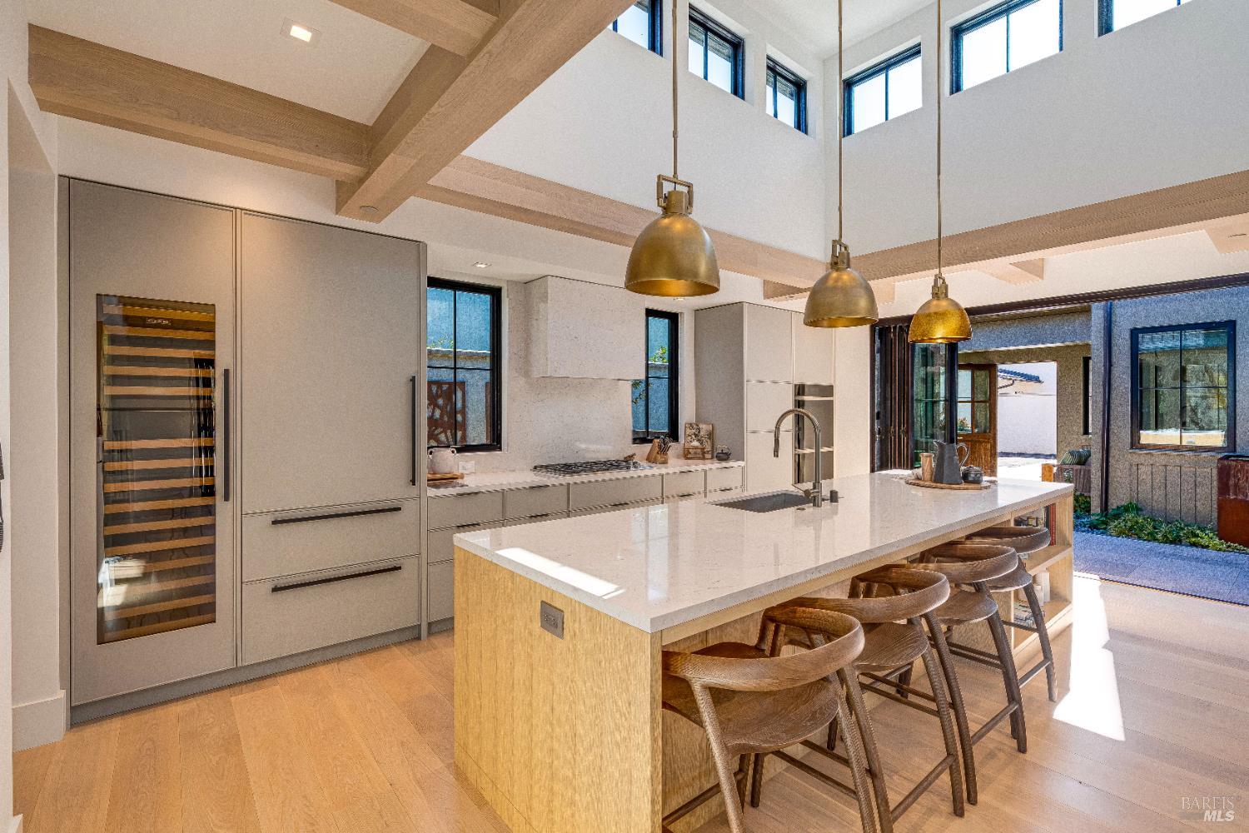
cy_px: 416
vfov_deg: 73.7
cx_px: 624
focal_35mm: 16
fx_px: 555
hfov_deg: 96.7
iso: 400
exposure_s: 1/125
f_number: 11
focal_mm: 16
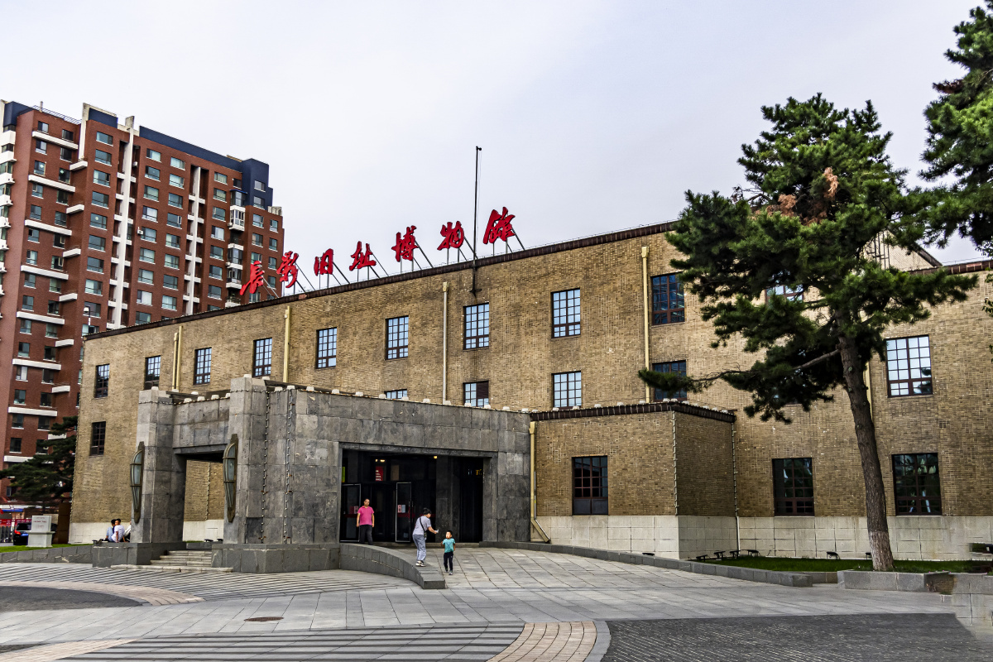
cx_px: 496
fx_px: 1021
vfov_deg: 35.9
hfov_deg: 51.9
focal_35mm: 37
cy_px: 331
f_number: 5.6
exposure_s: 1/80
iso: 100
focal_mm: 13.84
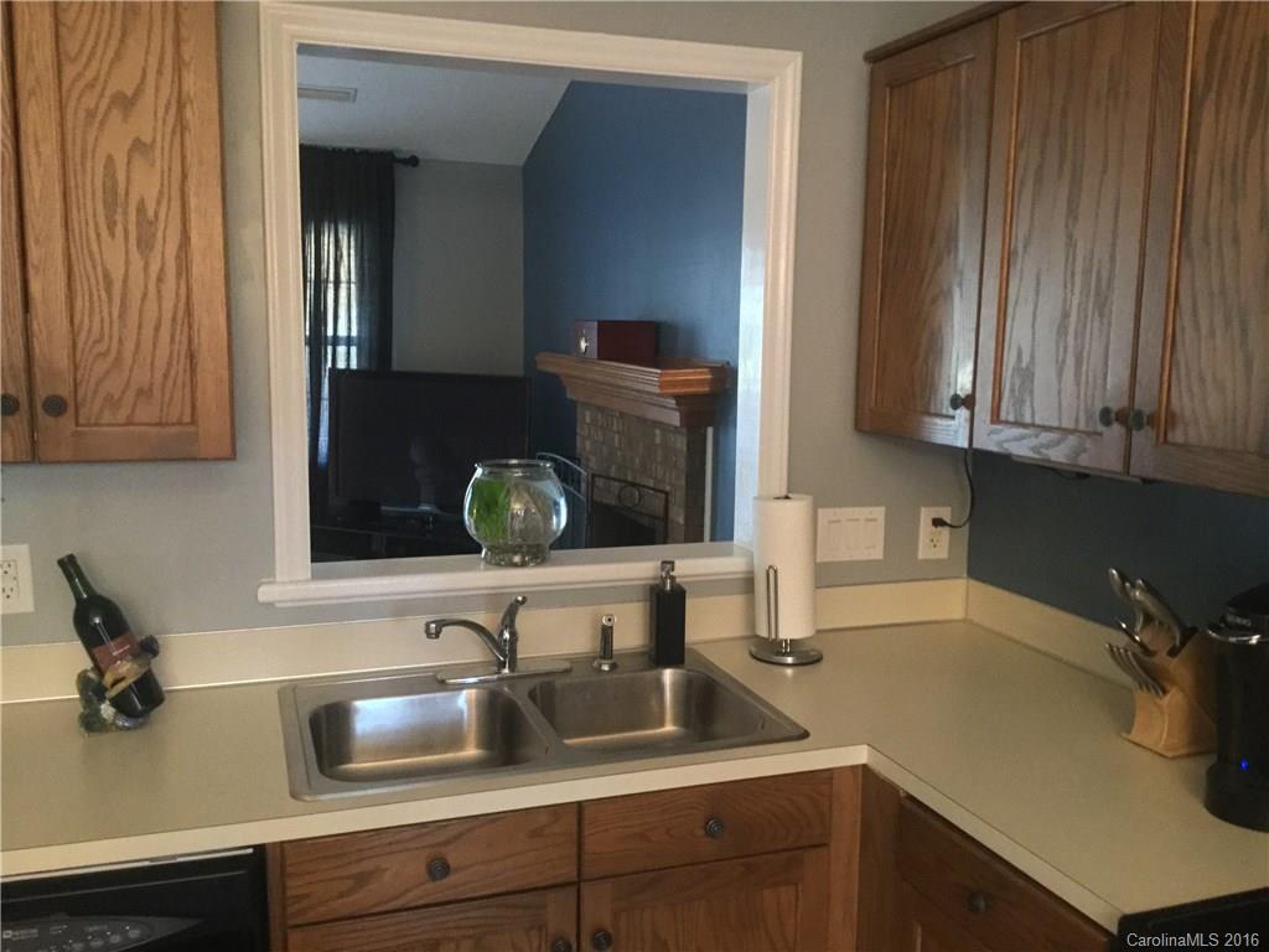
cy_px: 476
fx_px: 1136
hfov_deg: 58.4
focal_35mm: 31
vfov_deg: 45.4
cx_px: 634
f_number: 2.4
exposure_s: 1/15
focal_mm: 3.3
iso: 400
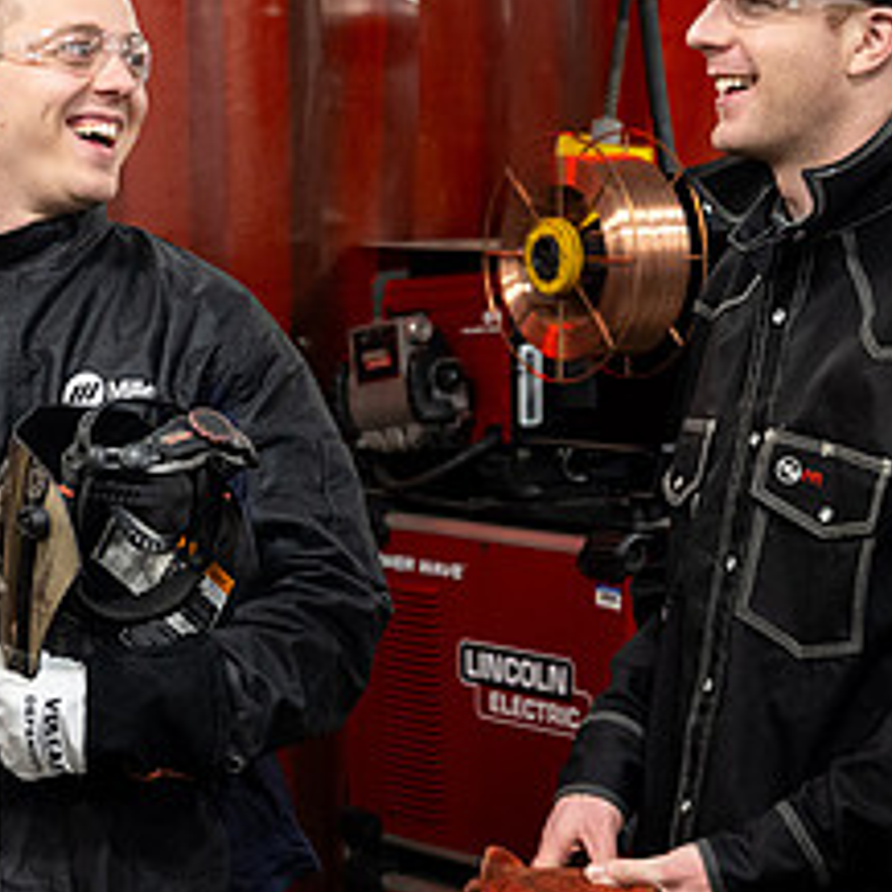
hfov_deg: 13.4
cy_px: 415
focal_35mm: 128
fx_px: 3732
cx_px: -90
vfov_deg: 13.6
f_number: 3.2
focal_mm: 52
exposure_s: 1/125
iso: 1000
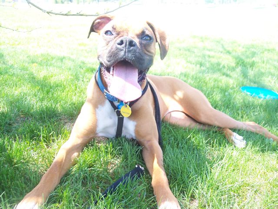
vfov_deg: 36.8
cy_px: 104
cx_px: 139
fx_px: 313
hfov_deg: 47.9
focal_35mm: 39
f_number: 3.4
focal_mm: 8
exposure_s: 1/60
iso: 100
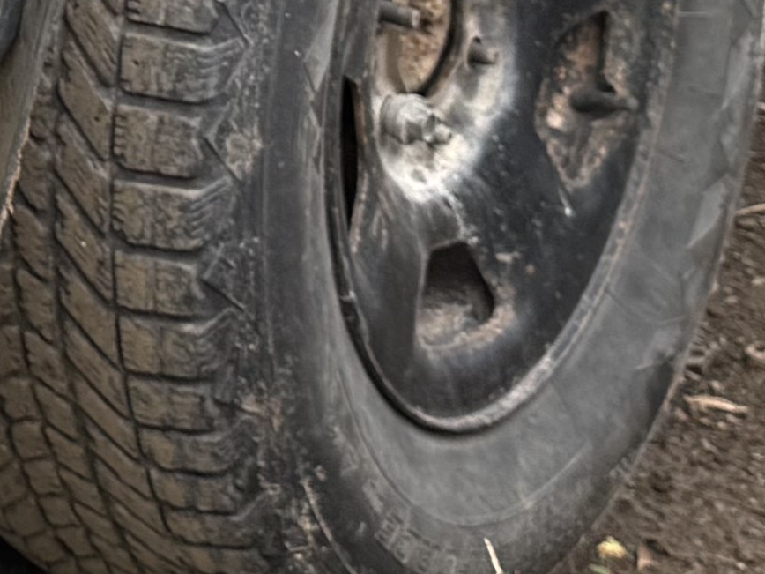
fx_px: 3492
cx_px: -554
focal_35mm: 158
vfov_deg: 9.0
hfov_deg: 11.7
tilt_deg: -18.1
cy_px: -476
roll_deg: +3.7
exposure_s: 1/211
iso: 80
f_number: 1.78
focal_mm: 6.76
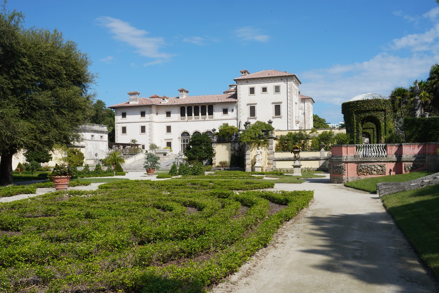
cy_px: 146
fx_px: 427
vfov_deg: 37.9
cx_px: 220
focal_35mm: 35
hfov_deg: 54.4
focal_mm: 35
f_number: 22
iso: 250
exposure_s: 1/100
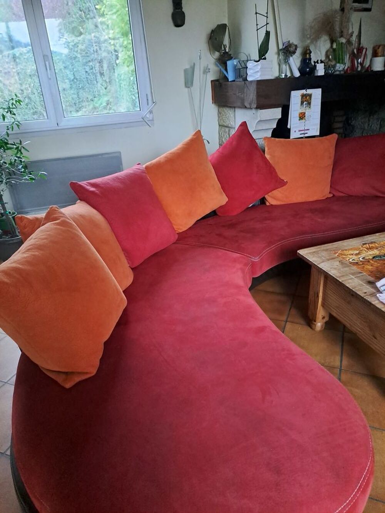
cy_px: 256
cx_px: 192
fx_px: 371
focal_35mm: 25
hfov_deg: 54.9
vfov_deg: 69.4
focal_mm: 4.65
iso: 1000
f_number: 1.8
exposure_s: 1/20
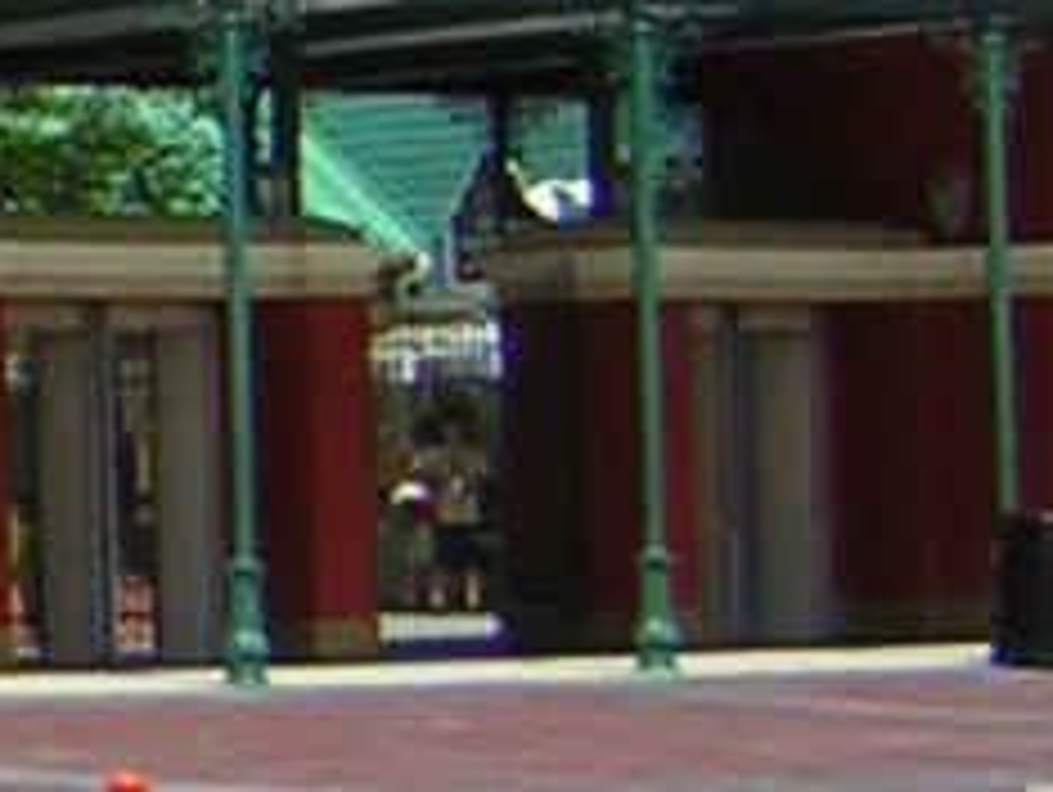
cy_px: -180
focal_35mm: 246
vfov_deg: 6.0
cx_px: -1242
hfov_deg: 7.6
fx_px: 7491
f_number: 5.2
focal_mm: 4.7
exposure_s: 1/495
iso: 50
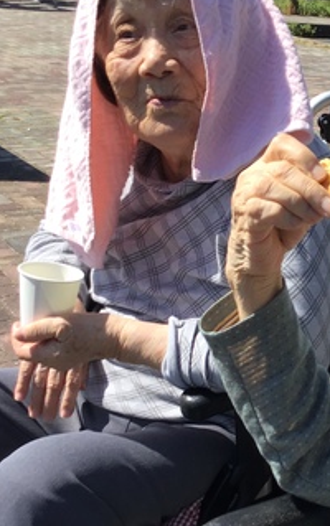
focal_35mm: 70
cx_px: 360
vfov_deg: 29.2
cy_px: 340
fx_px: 1005
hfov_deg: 18.0
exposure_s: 1/981
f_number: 2.4
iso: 25
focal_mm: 3.3
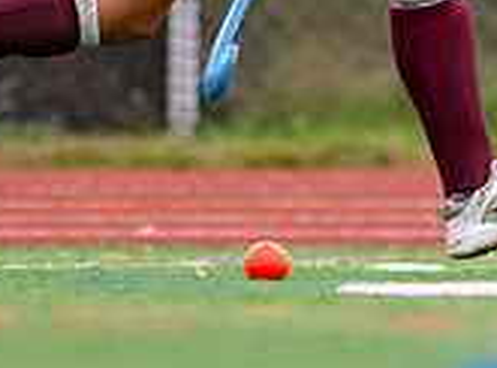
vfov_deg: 0.6
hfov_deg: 0.8
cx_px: 404
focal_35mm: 2407
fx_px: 34383
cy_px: -52
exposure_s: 1/1000
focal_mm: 300
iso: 720
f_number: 2.8
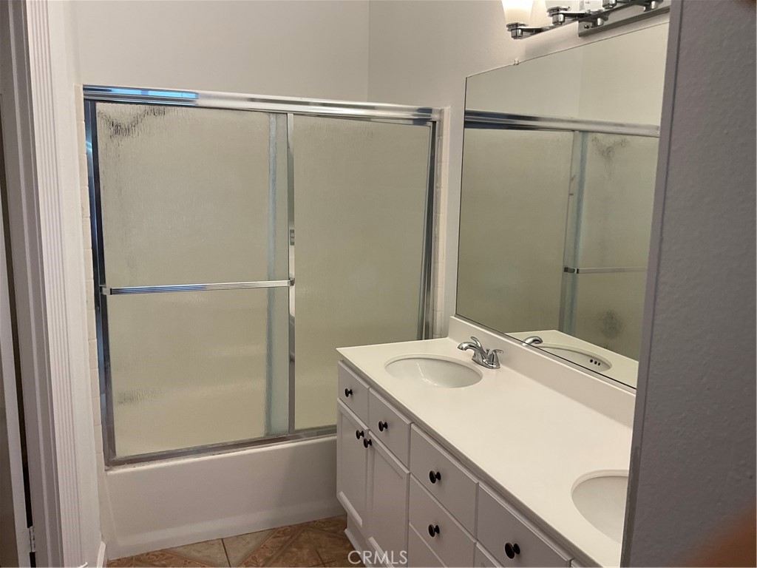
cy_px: 284
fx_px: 634
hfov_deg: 61.7
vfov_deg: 48.2
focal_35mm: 29
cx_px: 378
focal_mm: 3
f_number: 1.8
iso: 50
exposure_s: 1/60
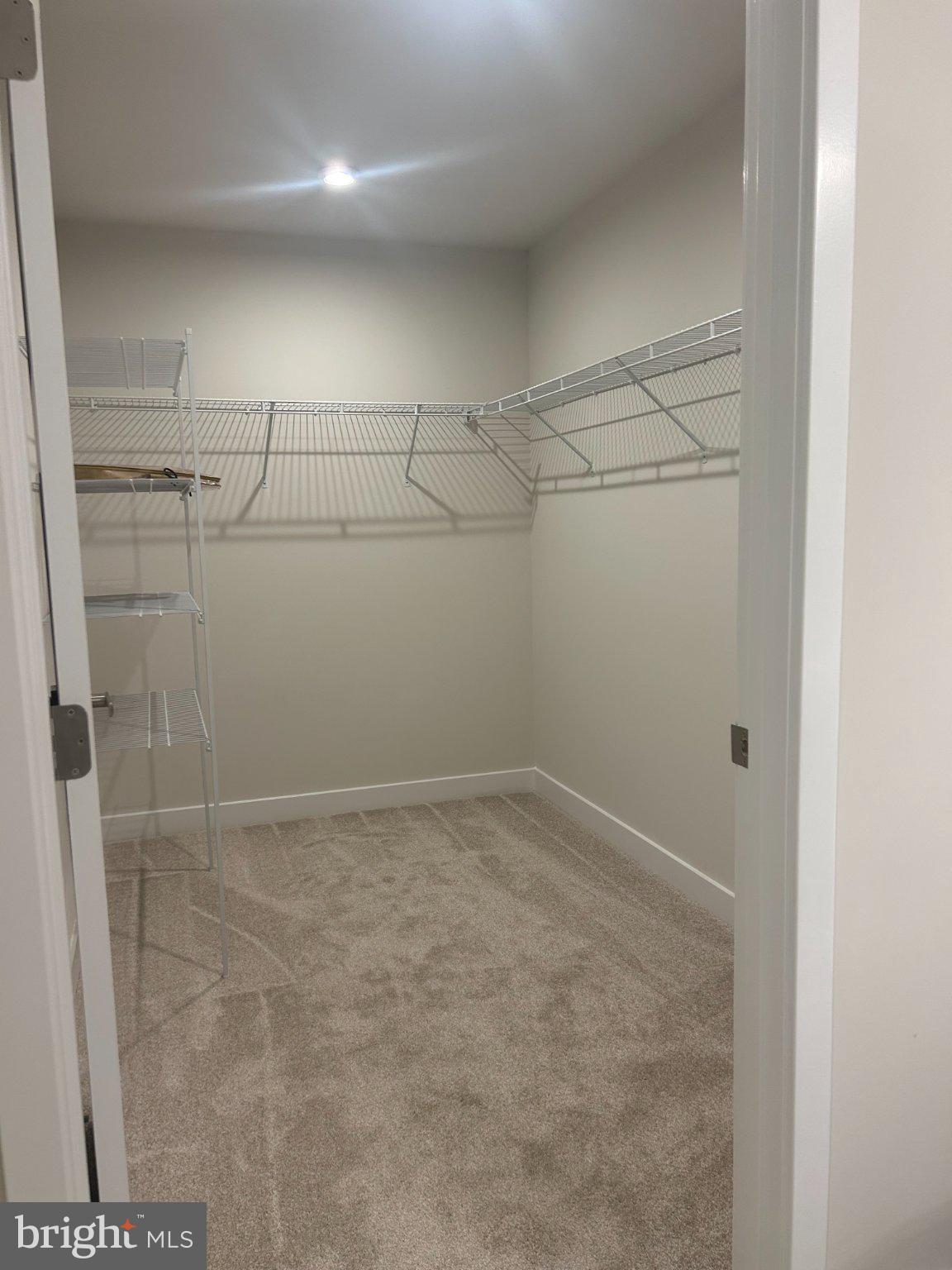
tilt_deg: -8.9
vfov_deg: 67.3
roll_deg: +0.3
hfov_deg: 53.1
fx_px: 953
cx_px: 476
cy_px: 635
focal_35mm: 26
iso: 100
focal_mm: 5.7
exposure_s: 1/120
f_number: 1.5
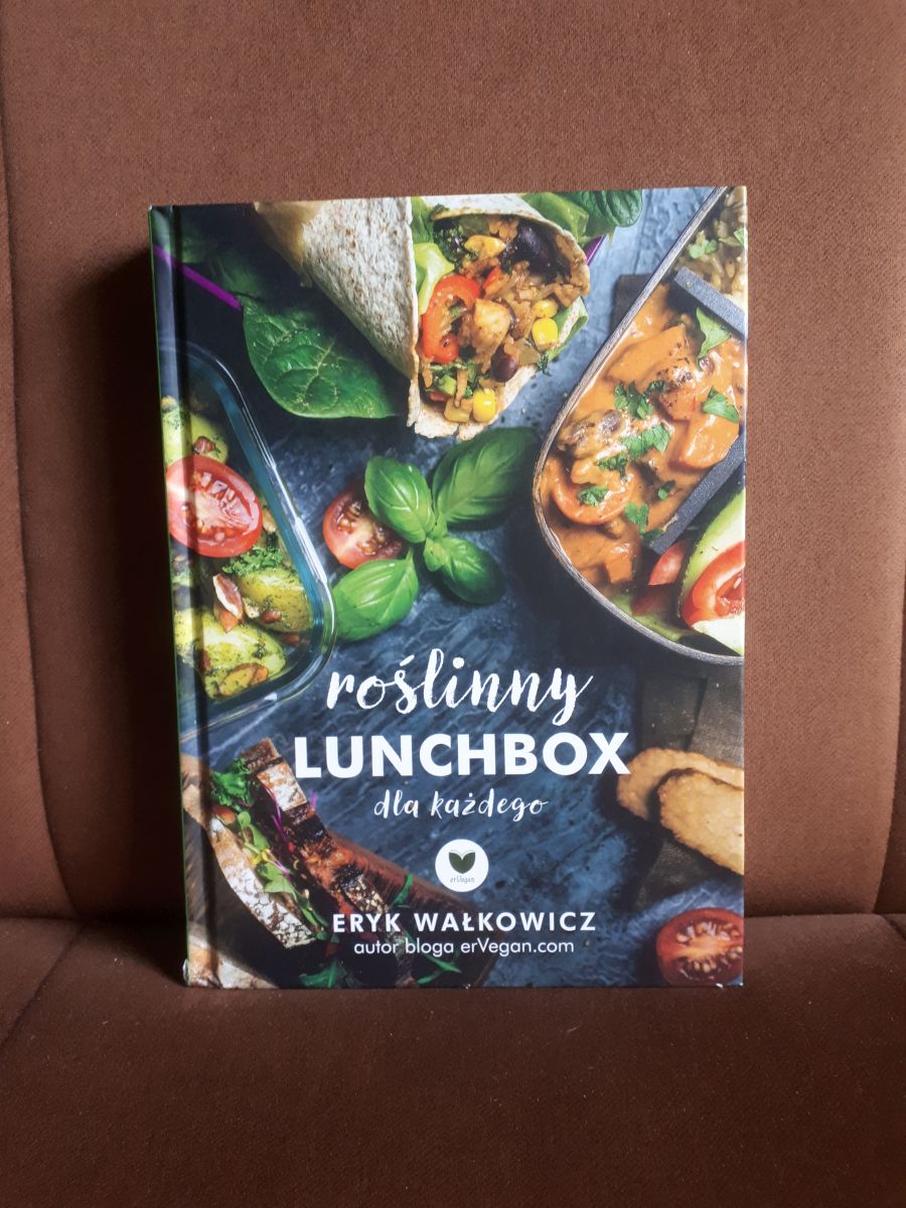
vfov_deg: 65.3
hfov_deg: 51.4
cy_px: 604
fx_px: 942
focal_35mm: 27
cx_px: 453
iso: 200
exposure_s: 1/17
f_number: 1.9
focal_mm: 3.6
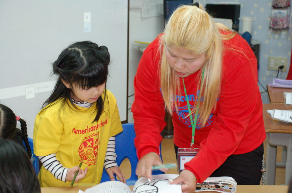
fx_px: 607
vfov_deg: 18.1
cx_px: 146
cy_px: 96
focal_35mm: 75
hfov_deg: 27.0
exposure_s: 1/60
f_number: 5
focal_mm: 50
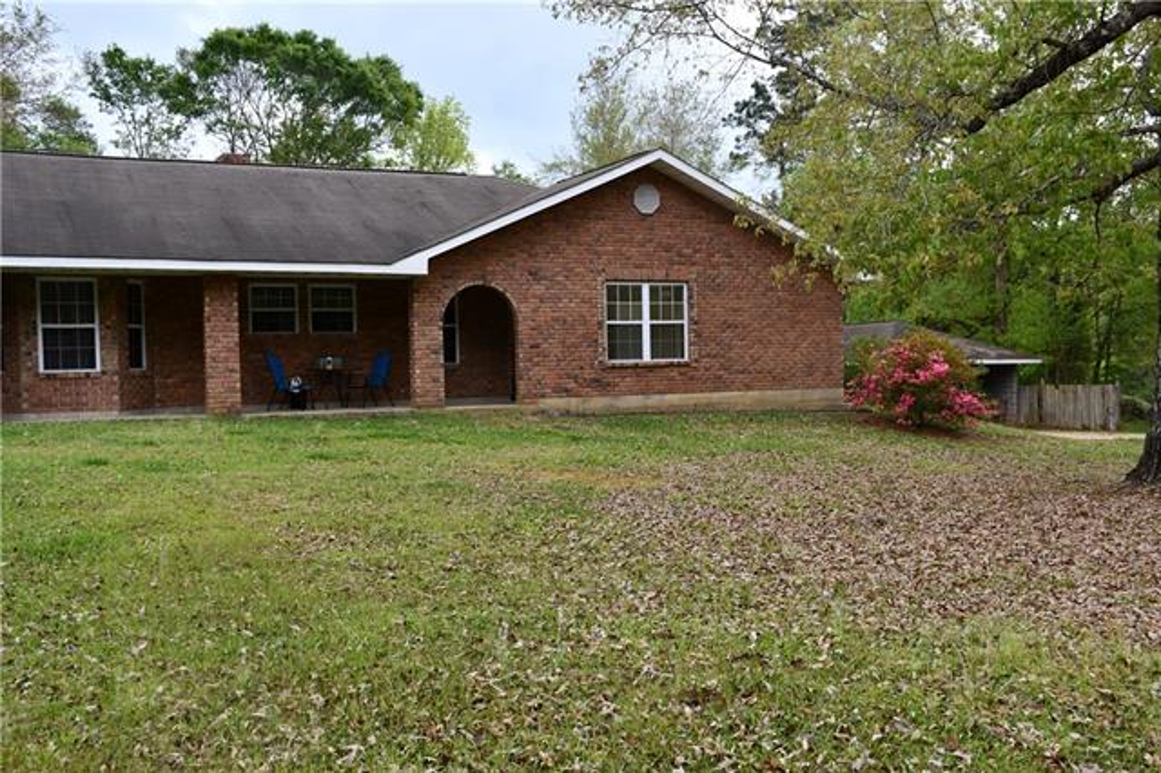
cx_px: 580
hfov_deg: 53.2
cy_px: 386
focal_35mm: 36
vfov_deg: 36.8
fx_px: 1160
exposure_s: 1/160
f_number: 6.3
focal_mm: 24
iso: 100
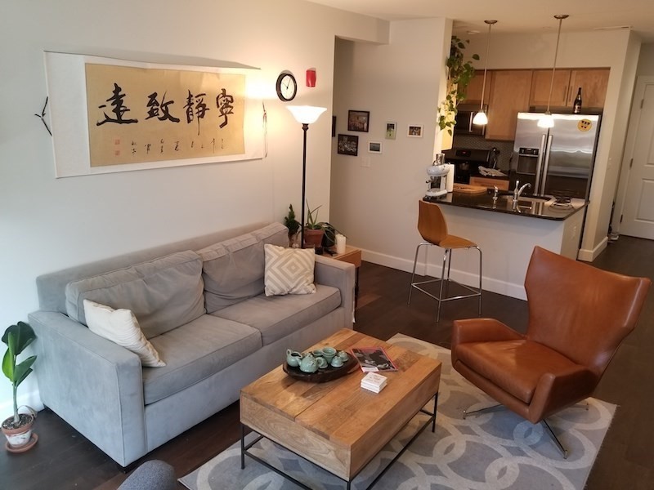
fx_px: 491
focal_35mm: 26
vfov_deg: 53.1
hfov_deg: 67.3
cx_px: 327
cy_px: 245
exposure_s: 1/60
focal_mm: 4.25
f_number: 1.7
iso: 160
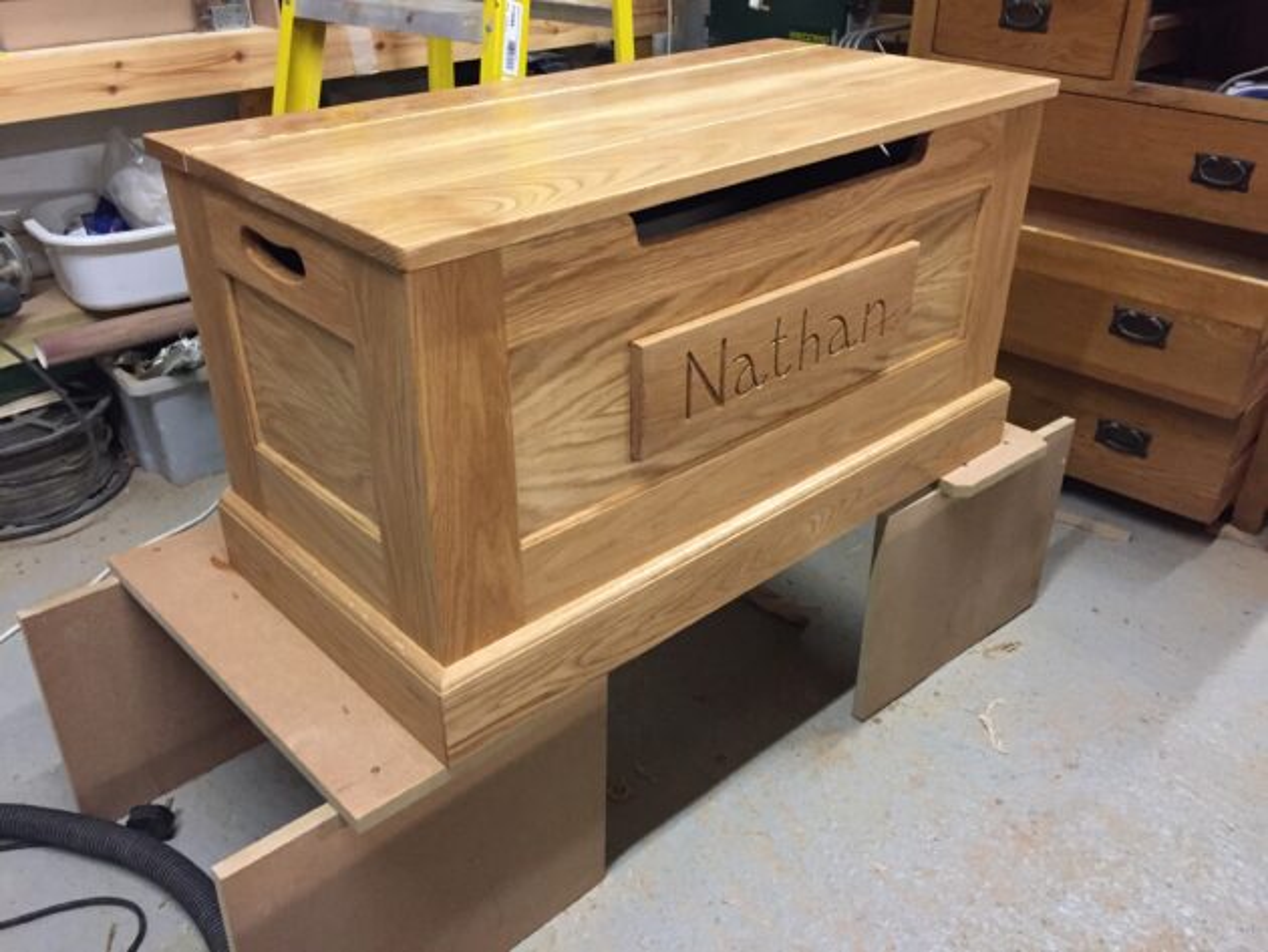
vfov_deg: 48.3
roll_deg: -0.4
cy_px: 476
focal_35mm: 29
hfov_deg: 61.6
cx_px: 634
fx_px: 1063
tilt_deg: -30.1
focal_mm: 4.15
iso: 250
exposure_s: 1/25
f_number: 2.2
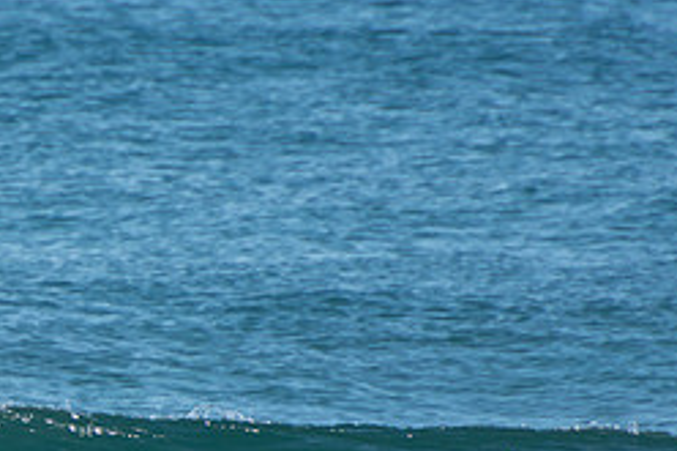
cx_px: -63
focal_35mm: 1405
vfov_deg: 1.0
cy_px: 507
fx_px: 26403
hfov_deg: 1.5
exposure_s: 1/1250
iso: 320
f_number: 5.6
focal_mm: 400
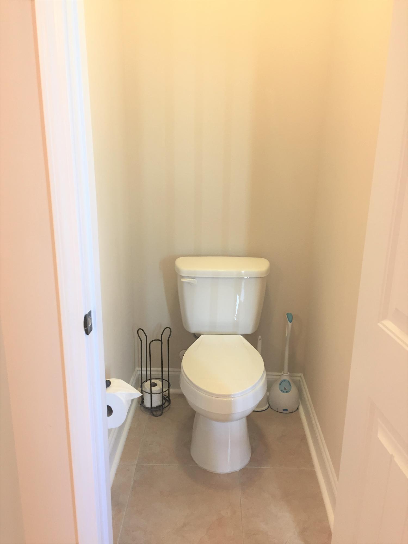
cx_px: 204
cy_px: 272
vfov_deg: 61.7
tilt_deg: -16.3
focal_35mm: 29
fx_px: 456
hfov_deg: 48.2
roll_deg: -0.7
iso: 80
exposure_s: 1/30
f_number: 2.2
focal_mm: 4.15
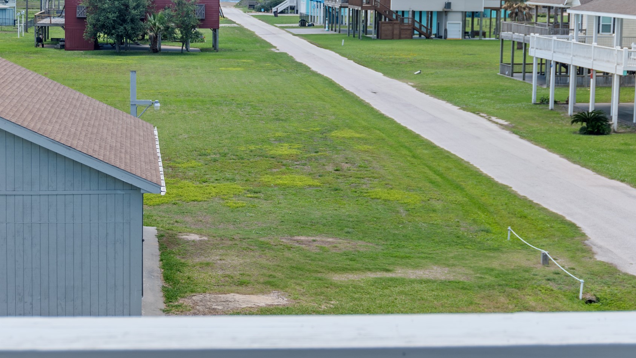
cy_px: 104
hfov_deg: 30.5
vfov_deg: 17.4
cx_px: 259
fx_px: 1164
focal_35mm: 69
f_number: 5
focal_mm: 34
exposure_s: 1/500
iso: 100
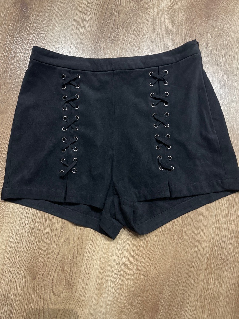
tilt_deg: -85.6
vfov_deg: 69.4
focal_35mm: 25
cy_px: 160
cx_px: 120
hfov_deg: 54.9
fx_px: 230
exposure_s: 1/33
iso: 400
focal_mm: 5.1
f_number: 1.6
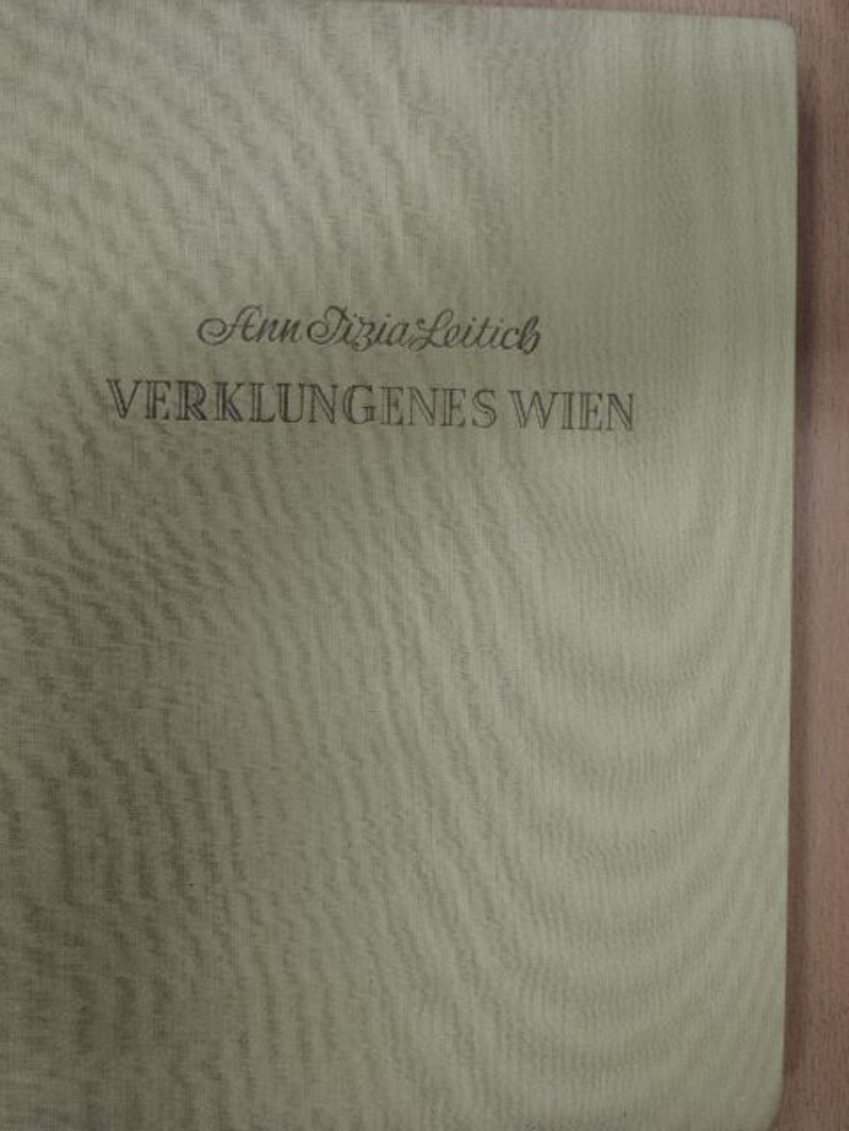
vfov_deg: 40.4
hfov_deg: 30.9
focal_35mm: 47
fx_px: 1537
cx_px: 424
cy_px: 566
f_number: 4.9
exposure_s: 1/25
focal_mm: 8.3
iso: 400
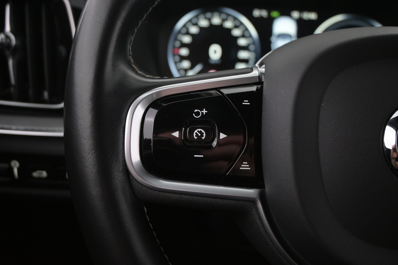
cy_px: 132
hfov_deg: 48.7
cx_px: 199
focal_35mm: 40
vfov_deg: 33.6
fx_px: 439
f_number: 4.5
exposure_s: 1/40
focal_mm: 26.5
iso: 2800
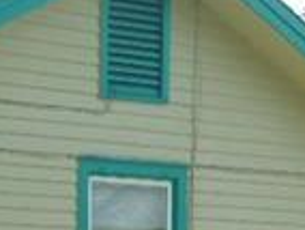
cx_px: 322
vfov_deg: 6.8
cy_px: 374
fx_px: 1906
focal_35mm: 216
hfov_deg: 9.1
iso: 100
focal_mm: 8.7
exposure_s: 1/500
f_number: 4
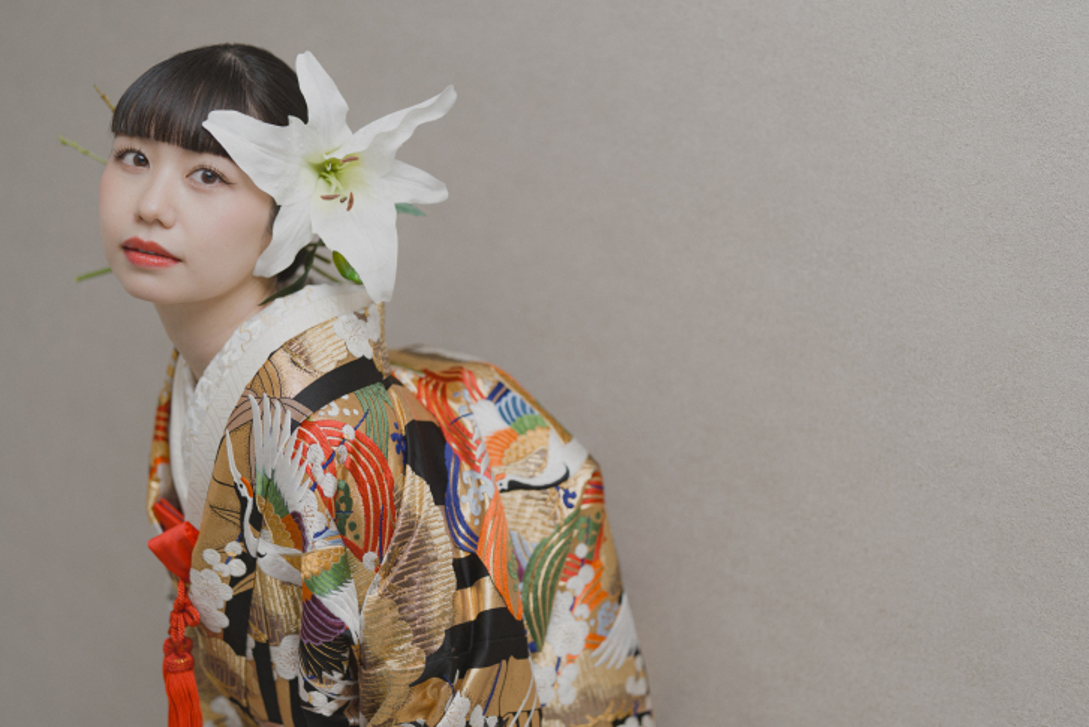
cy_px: 375
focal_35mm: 55
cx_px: 557
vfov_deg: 24.6
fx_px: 1664
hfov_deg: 36.2
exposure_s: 1/100
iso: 250
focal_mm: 50
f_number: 1.6
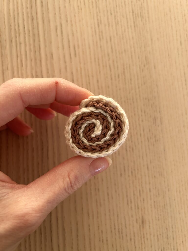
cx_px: 94
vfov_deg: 67.3
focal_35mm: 26
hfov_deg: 53.1
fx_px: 188
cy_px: 126
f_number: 1.5
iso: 40
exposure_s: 1/121
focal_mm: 5.7
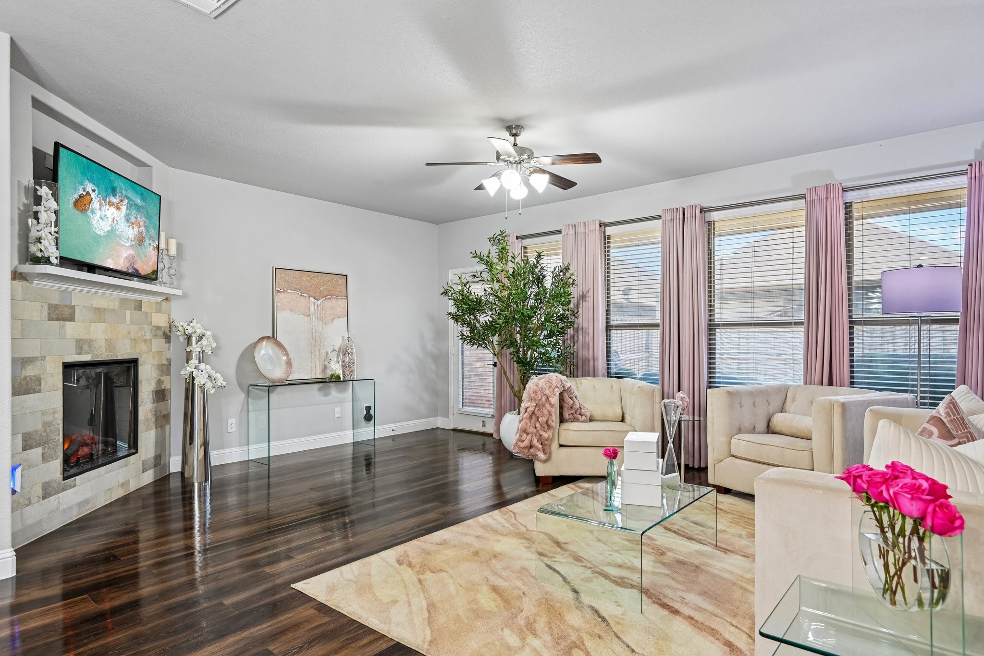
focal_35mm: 20
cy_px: 328
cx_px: 492
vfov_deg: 61.9
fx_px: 547
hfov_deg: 84.0
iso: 400
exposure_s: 1/8
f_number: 8
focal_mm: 20
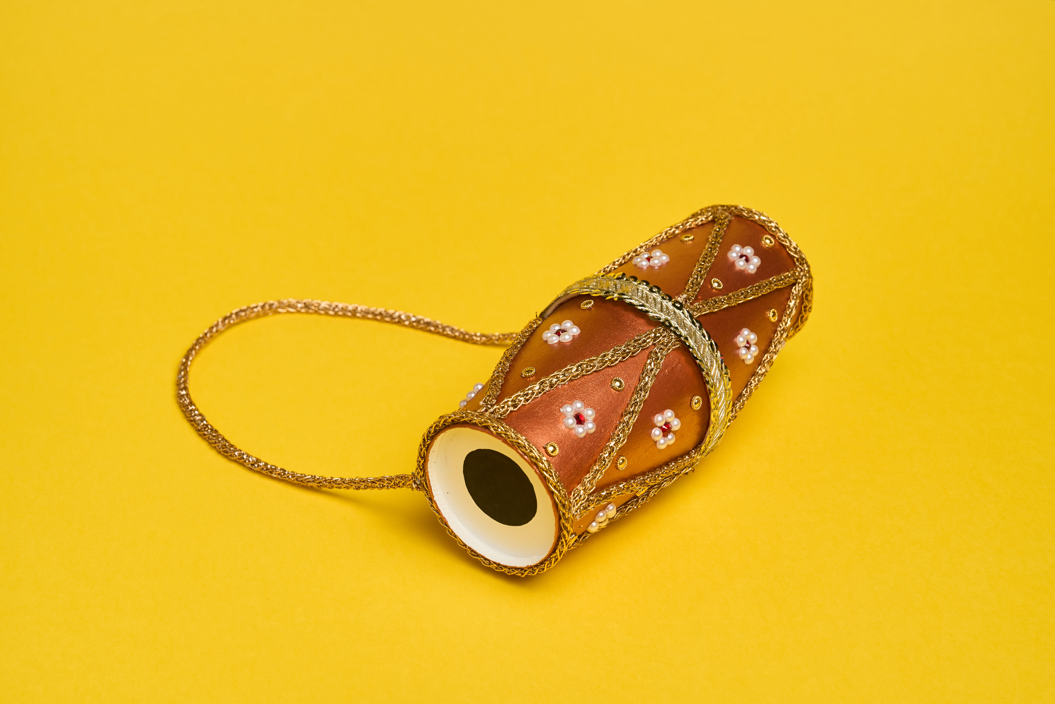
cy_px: 352
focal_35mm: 70
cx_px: 528
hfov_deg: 28.8
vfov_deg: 19.5
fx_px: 2051
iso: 200
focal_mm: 70
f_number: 11
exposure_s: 1/100
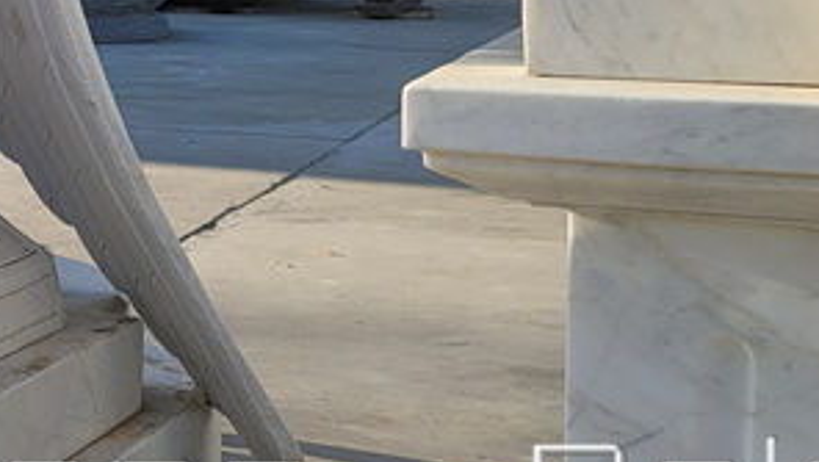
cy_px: 11
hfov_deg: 19.4
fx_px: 1999
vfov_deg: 13.0
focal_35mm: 92
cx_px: -498
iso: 20
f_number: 1.8
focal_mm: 7
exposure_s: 1/657
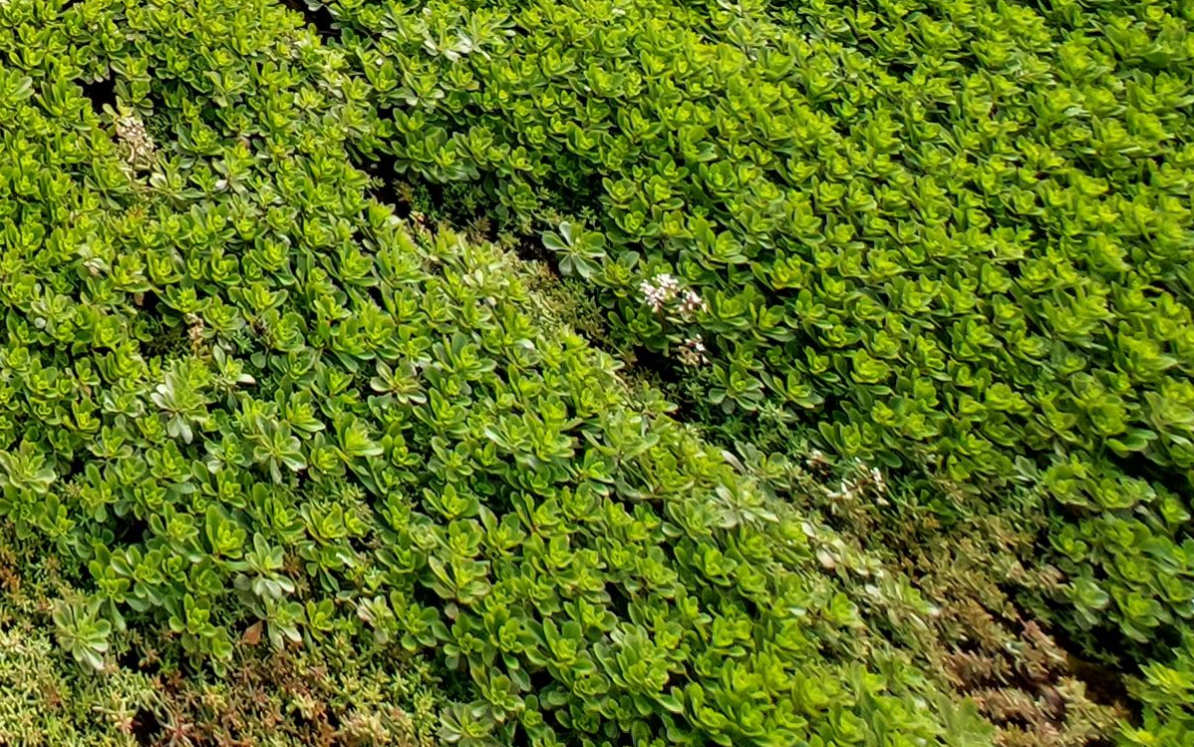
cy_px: -638
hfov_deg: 32.4
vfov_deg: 19.7
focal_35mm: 46
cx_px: -368
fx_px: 1497
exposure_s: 1/480
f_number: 2.2
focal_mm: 1.74
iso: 50
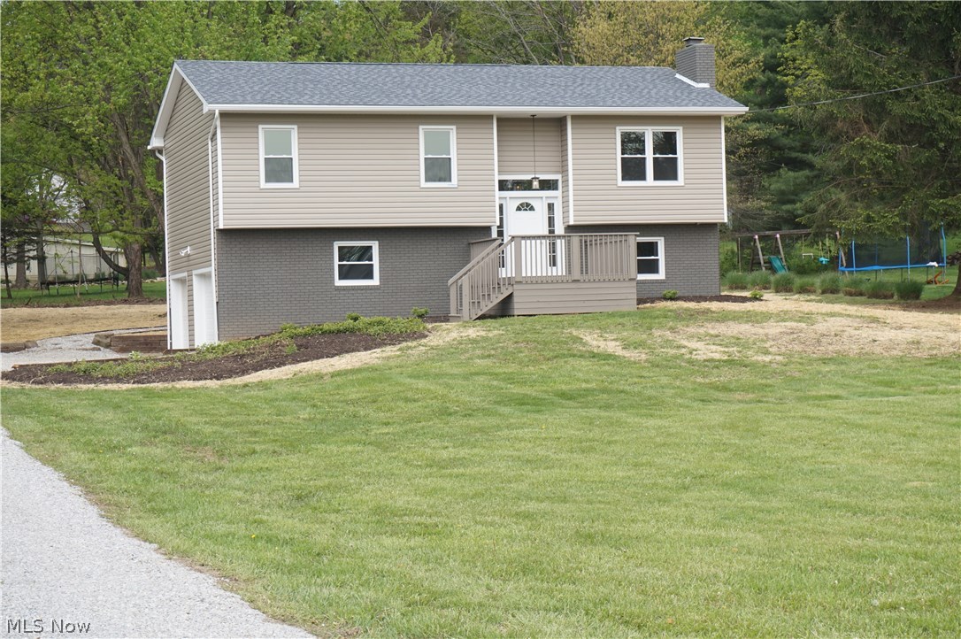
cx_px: 480
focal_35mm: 74
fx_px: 1960
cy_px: 320
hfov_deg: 27.5
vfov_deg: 18.5
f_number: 8
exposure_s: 1/100
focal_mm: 49
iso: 100
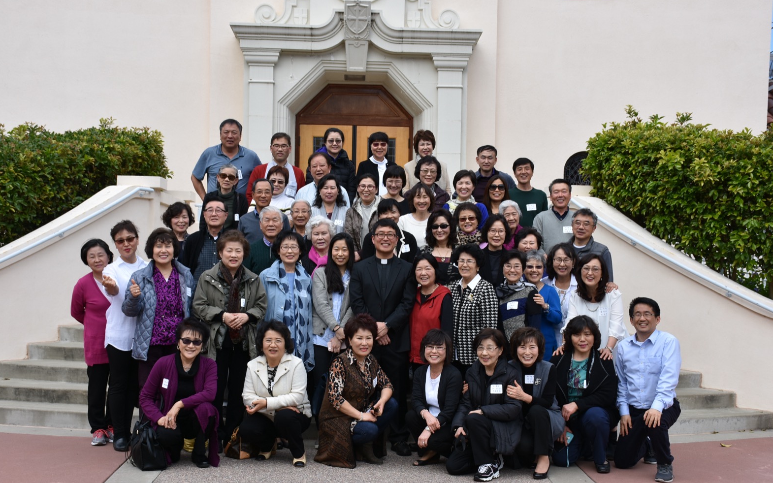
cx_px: 381
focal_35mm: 53
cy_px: 249
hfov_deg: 38.2
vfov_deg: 24.4
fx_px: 1116
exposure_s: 1/500
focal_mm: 34
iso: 320
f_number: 8
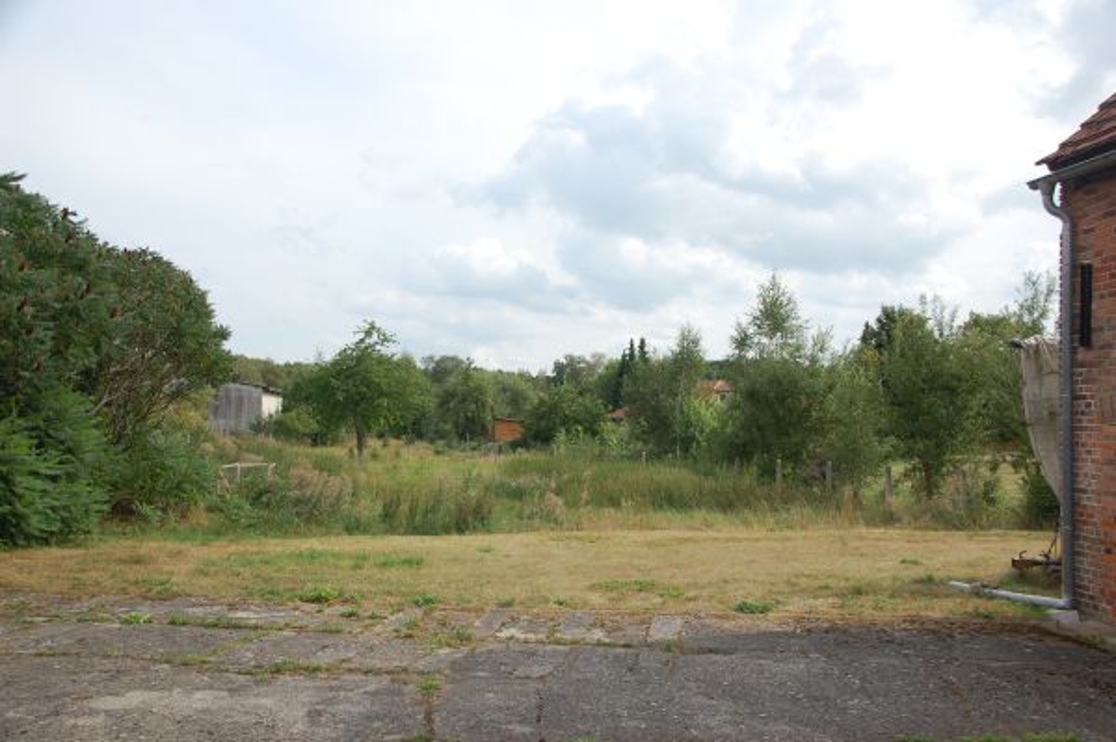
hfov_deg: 57.3
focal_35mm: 33
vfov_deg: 39.9
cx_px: 558
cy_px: 371
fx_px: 1022
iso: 200
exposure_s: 1/250
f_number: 9
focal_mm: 22
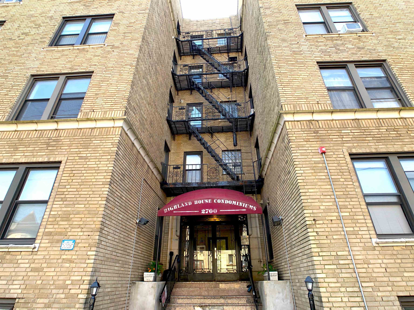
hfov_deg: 63.4
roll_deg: -1.0
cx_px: 207
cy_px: 155
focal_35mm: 28
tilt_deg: +31.7
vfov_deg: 49.7
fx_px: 335
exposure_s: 1/120
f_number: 1.8
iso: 20
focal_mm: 4
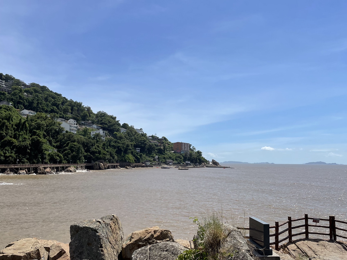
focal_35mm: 31
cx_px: 190
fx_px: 311
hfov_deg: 58.2
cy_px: 132
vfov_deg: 45.4
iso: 32
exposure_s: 1/6494
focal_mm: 4.2
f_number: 1.6
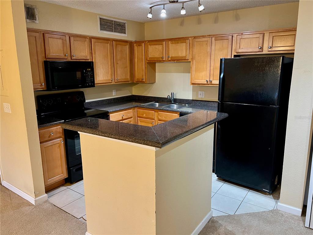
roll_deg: +0.6
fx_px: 235
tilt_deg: -12.4
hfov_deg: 67.3
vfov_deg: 53.1
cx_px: 156
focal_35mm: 26
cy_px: 118
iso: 200
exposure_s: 1/60
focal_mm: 5.7
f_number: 1.5
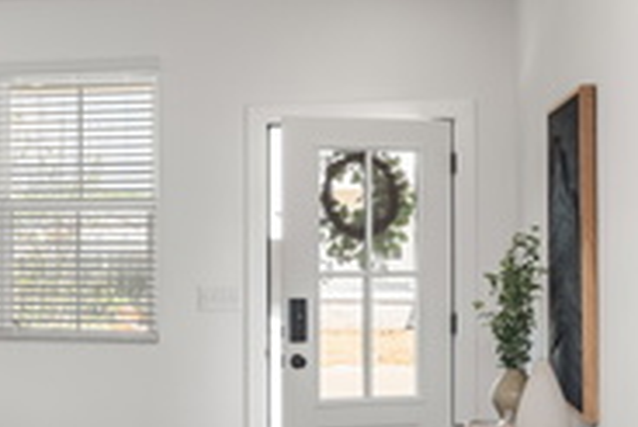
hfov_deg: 25.7
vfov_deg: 18.0
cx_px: 49
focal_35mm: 76
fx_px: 1348
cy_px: 262
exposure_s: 1/5
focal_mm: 35
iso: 100
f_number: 8
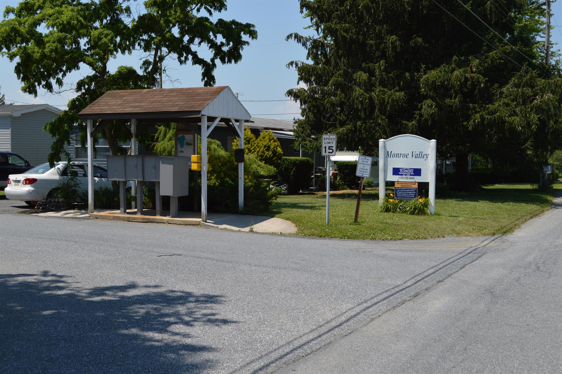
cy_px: 187
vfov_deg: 30.8
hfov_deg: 45.0
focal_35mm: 44
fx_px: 678
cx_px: 281
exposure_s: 1/250
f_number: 8
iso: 100
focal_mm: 29
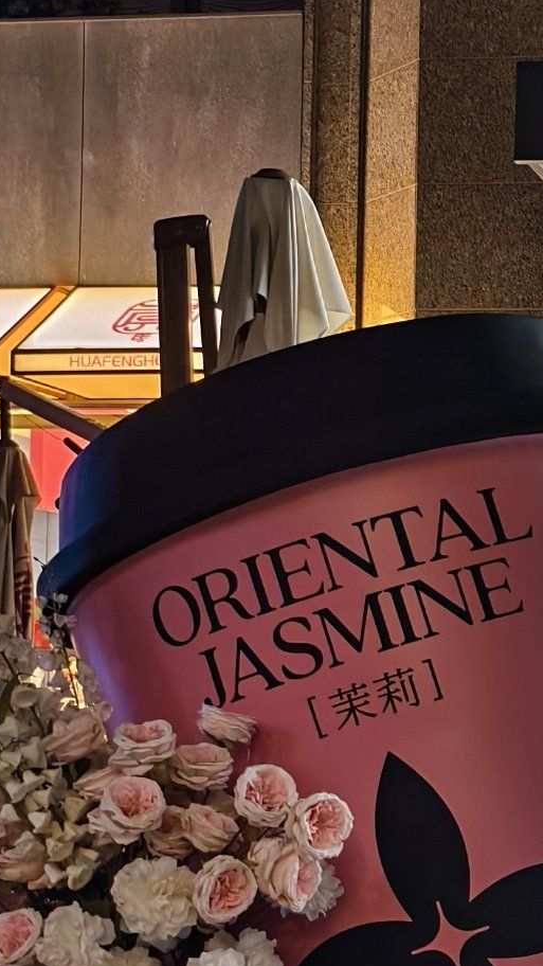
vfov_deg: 28.1
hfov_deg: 15.2
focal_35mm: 75
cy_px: 597
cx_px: 755
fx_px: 1920
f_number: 1.57
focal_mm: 5.6
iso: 213
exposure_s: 1/100
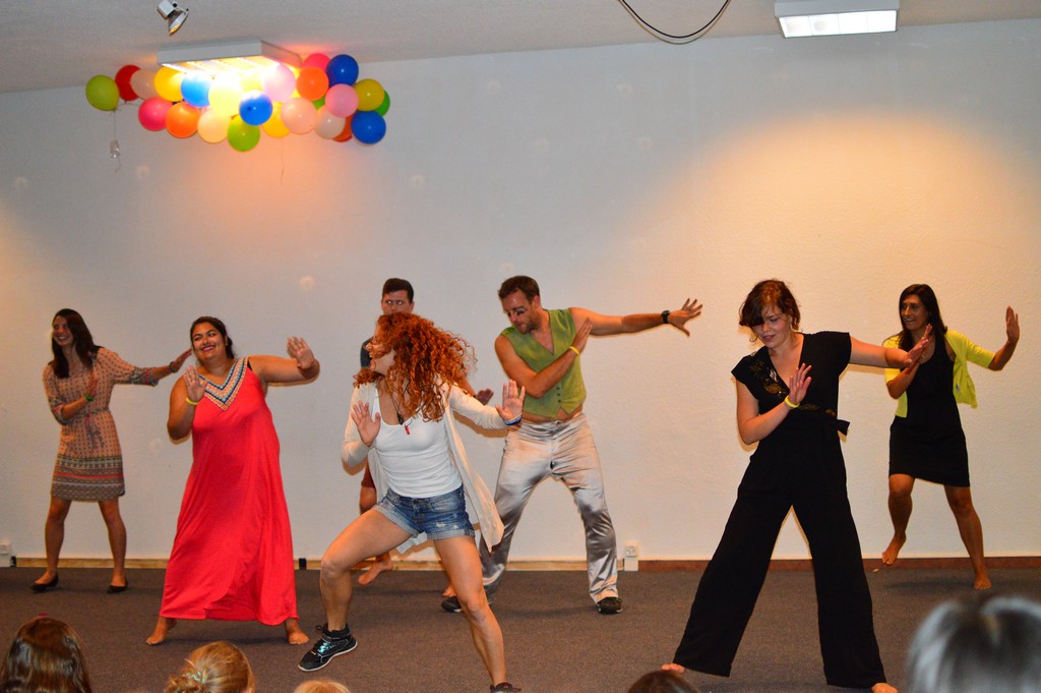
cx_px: 520
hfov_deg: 37.9
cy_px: 346
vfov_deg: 25.7
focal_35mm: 52
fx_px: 1517
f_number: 1.8
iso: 1800
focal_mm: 35
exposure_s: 1/160
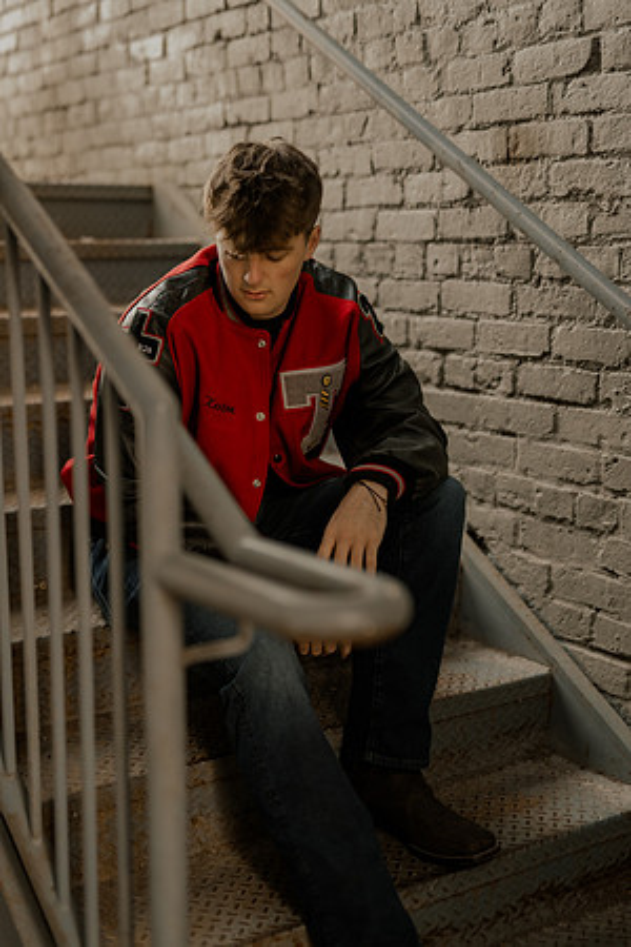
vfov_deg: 39.6
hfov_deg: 27.0
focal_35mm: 50
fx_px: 1314
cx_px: 316
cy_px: 474
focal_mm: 50
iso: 800
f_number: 1.8
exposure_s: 1/125
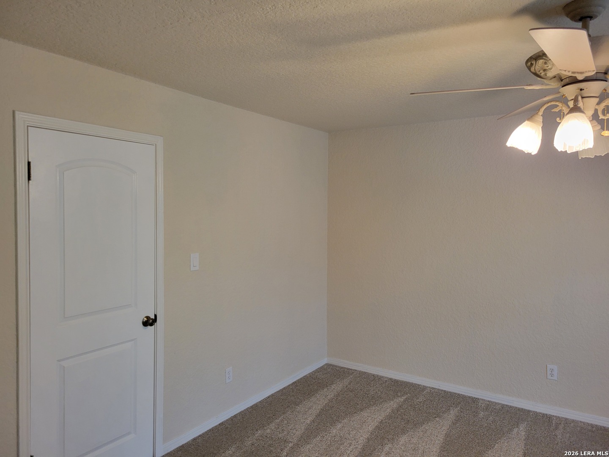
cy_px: 228
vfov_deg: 53.1
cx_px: 304
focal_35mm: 26
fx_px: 457
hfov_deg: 67.3
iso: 200
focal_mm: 5.4
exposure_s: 1/120
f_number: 1.8
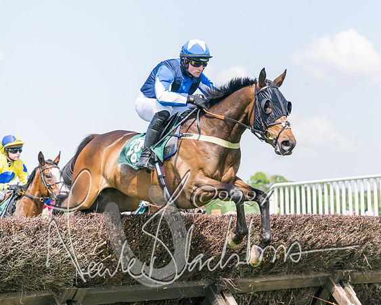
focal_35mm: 95
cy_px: 127
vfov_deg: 16.1
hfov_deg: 20.0
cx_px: 274
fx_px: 1076
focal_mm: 70
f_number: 4
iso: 400
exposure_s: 1/5000
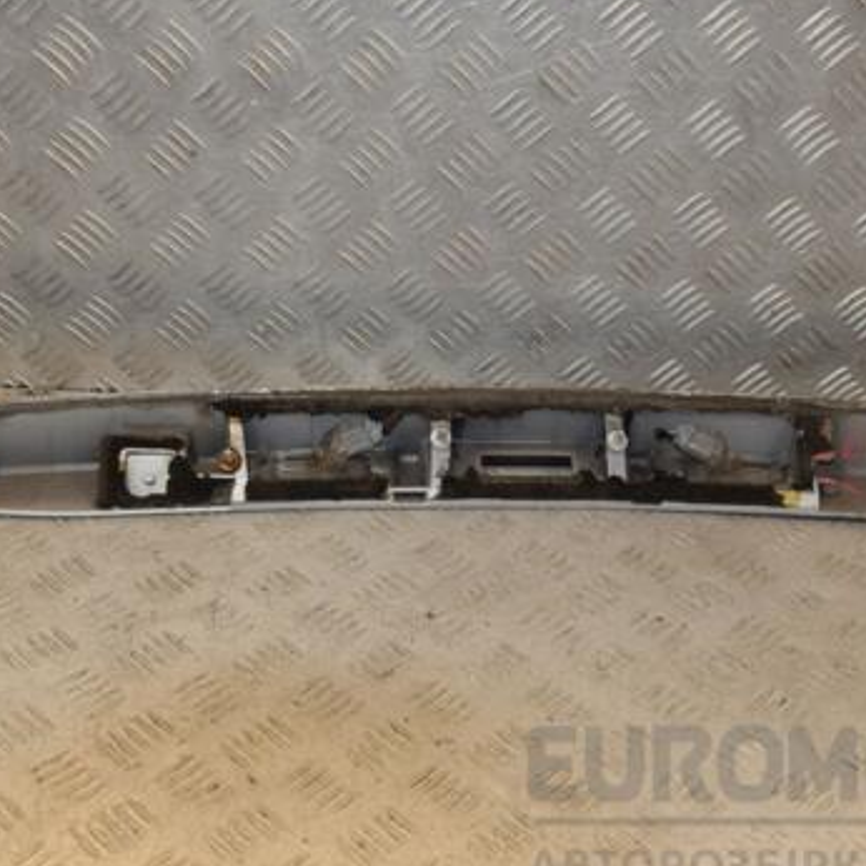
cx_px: 481
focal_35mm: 53
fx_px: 1500
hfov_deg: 32.2
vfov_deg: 32.2
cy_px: 430
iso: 800
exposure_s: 1/200
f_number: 7.1
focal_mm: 24
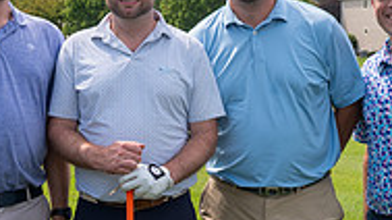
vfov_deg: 11.4
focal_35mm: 106
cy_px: 164
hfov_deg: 20.1
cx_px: 274
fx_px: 1101
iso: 250
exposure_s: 1/500
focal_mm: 33
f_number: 6.3
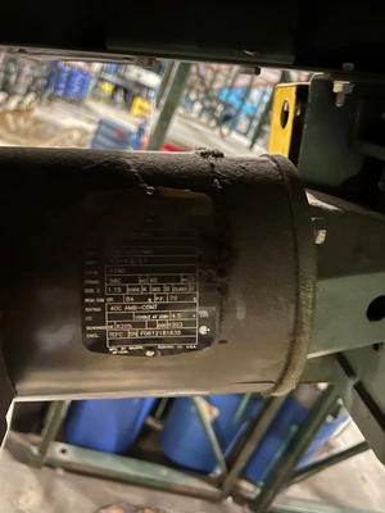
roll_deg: -23.6
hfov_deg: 53.1
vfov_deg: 67.3
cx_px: 192
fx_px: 386
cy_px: 256
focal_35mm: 26
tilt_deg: -17.7
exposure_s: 1/9
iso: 640
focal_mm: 5.7
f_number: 1.5
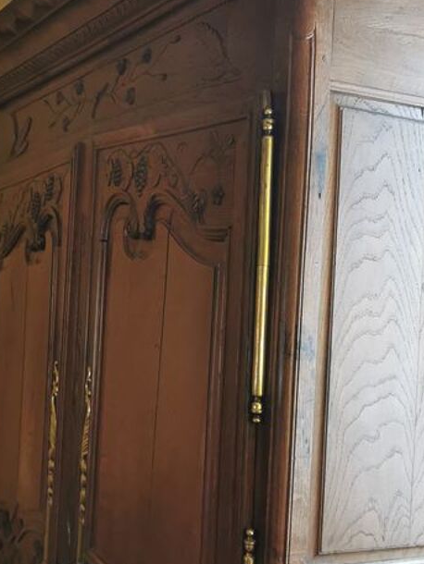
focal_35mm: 59
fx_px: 963
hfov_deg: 24.8
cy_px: 336
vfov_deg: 32.6
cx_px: 185
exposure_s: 1/50
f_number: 1.6
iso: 200
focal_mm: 5.56
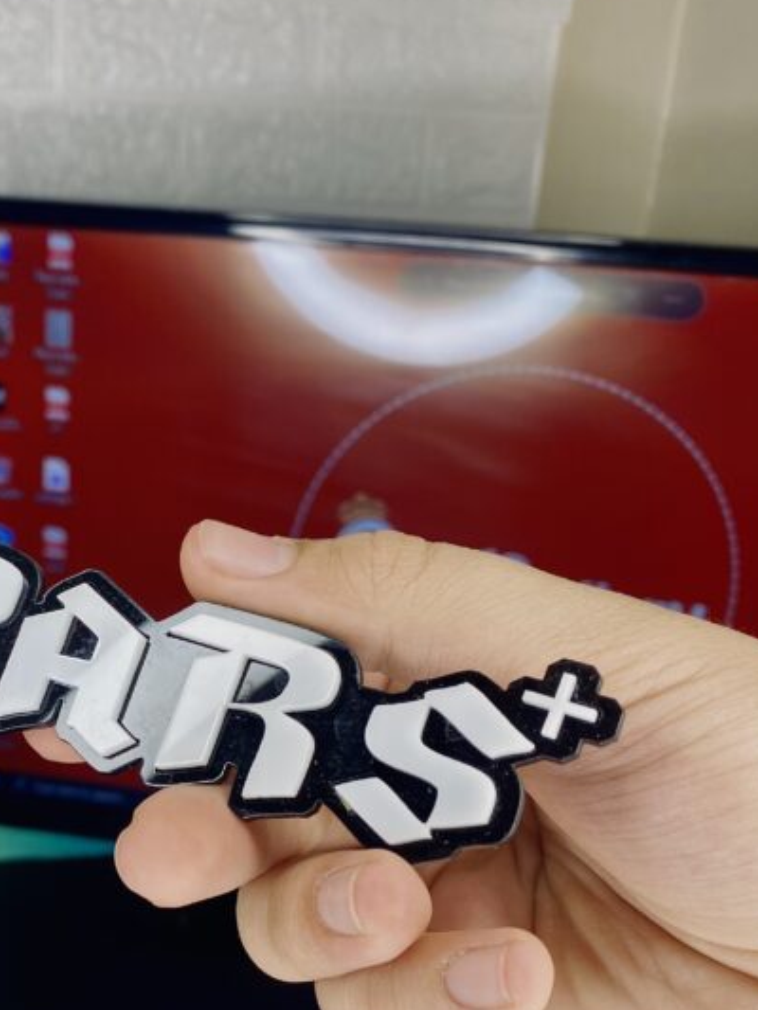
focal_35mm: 39
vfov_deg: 46.5
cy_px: 730
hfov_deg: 36.1
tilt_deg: -21.5
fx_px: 1138
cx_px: 199
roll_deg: -3.0
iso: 32
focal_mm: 4.25
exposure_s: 1/122
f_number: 1.8
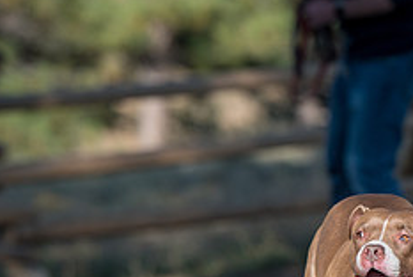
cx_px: 427
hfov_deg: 3.9
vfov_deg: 2.6
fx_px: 6076
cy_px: 264
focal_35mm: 529
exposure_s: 1/1600
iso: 200
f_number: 4
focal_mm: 175
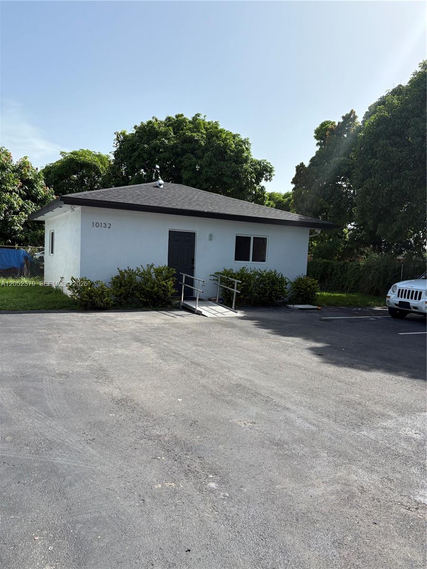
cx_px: 214
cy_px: 284
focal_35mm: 26
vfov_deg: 67.3
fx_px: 428
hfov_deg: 53.1
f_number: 1.6
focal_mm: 5.96
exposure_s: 1/3125
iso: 50
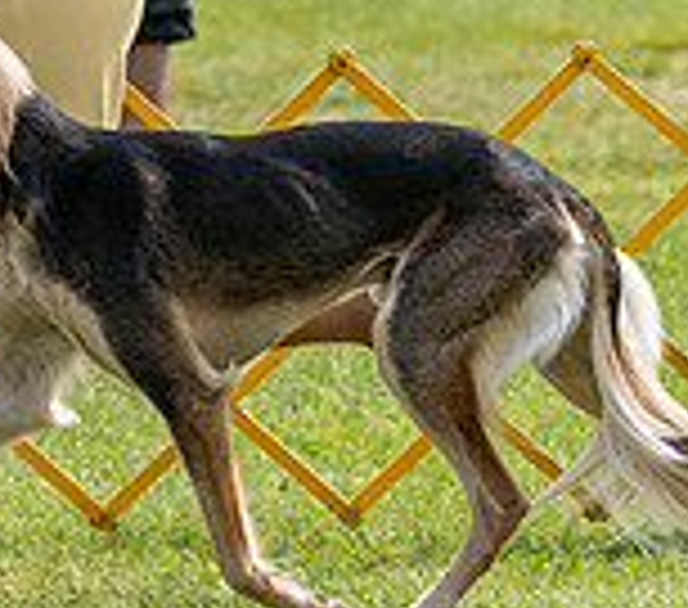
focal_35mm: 624
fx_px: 13232
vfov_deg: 2.6
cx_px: 130
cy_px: -92
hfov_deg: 3.0
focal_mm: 129
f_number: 3.5
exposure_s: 1/1000
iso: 100
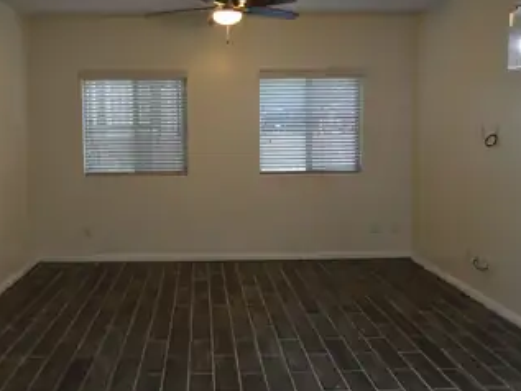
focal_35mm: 40
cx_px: 207
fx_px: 602
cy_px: 199
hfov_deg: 46.5
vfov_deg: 36.0
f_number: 6.3
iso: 500
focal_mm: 22
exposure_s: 1/15
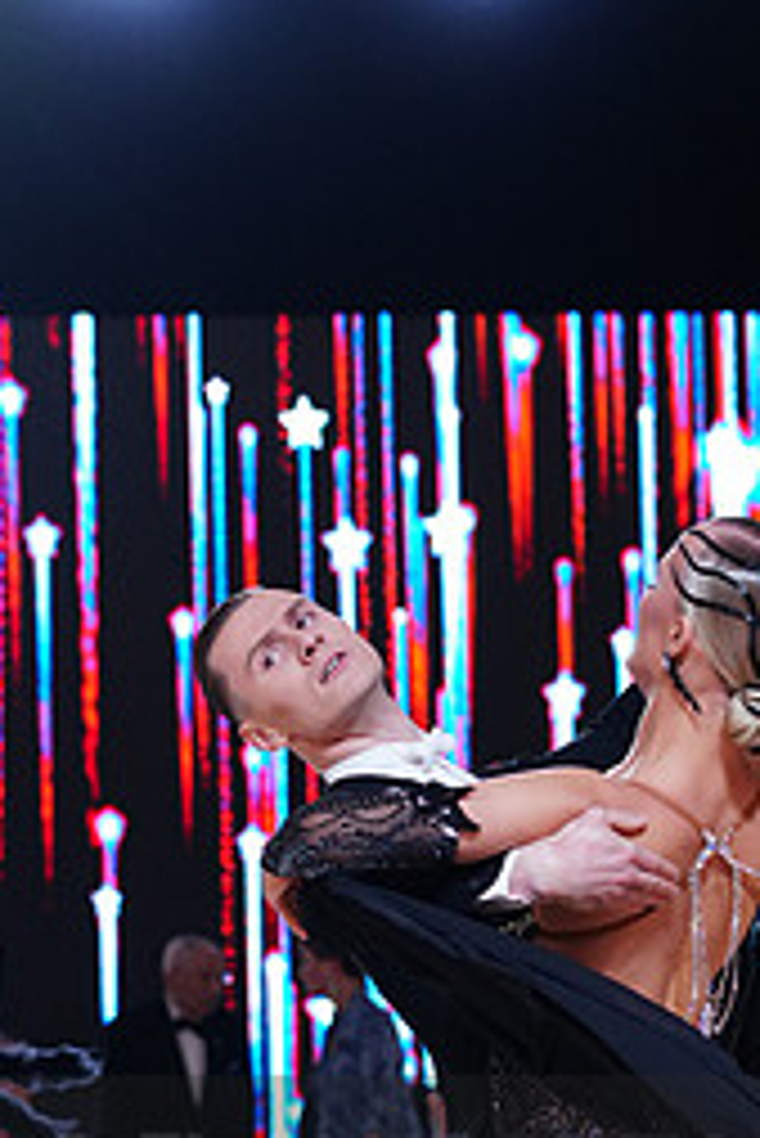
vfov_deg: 10.3
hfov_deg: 7.0
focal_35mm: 197
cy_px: 1228
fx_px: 6229
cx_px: 569
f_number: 4
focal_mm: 86
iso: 1250
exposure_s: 1/500
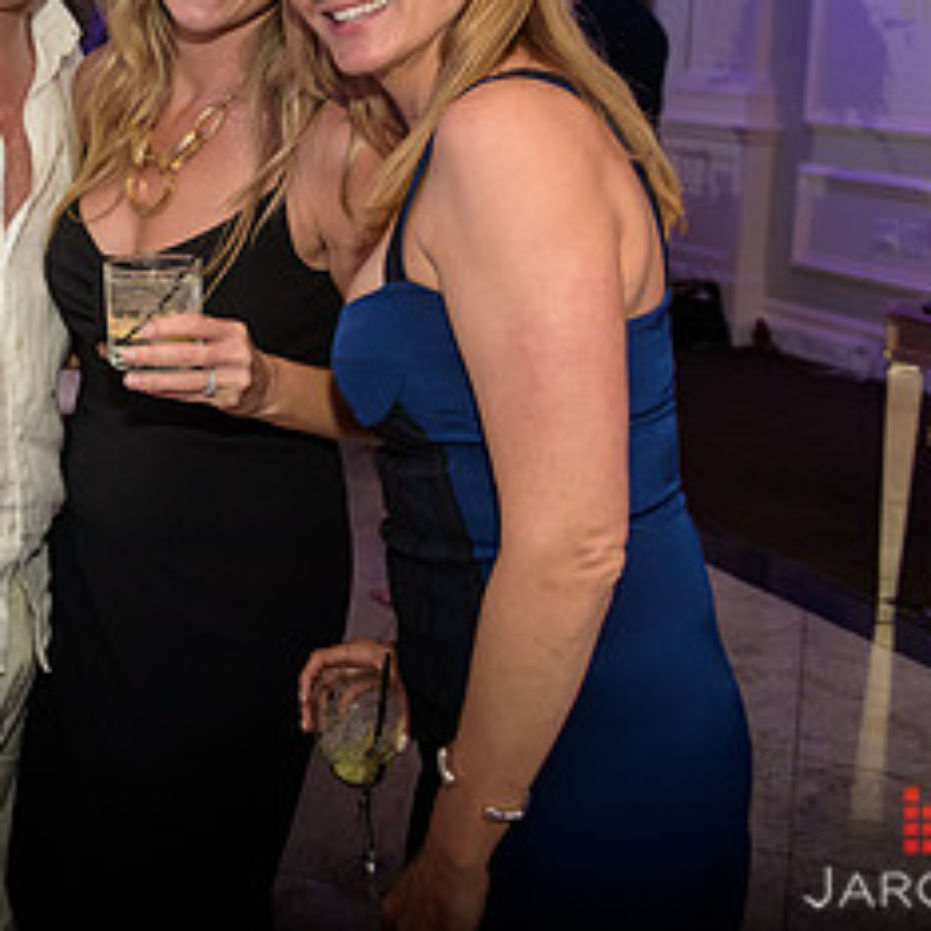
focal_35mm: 57
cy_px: 225
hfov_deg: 28.5
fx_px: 1734
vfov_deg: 29.5
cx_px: 32
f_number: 3.2
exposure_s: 1/125
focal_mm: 27
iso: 1600
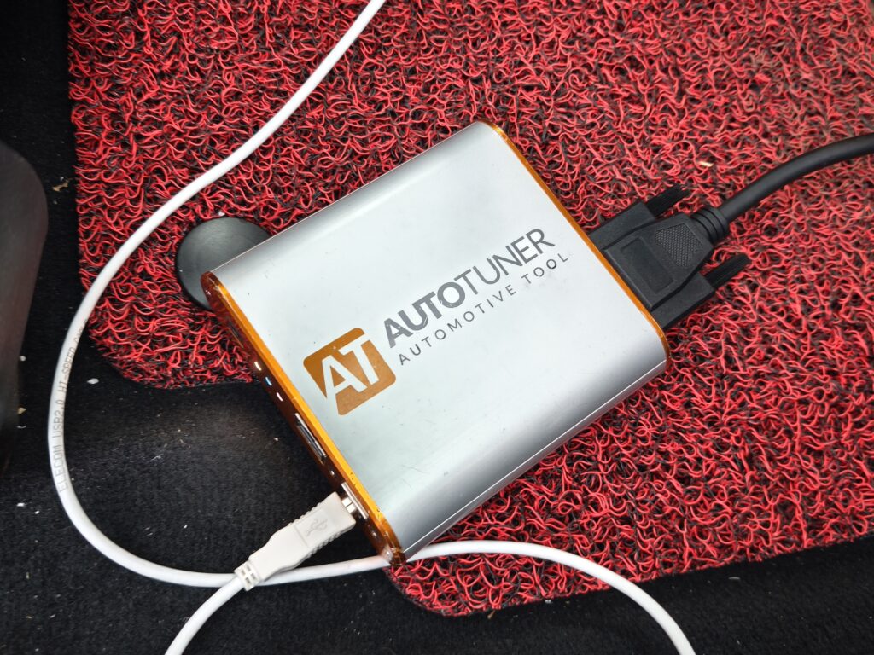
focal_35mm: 34
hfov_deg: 54.0
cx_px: 437
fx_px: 858
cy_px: 328
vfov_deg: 41.8
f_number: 1.6
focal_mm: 6.57
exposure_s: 1/33.3
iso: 500
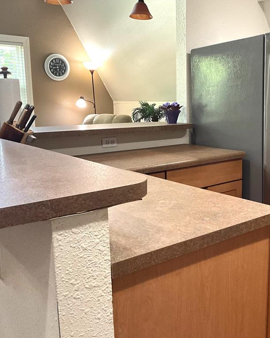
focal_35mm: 38
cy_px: 169
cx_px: 184
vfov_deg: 47.9
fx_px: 380
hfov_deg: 38.6
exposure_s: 1/60
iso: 250
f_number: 1.8
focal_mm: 3
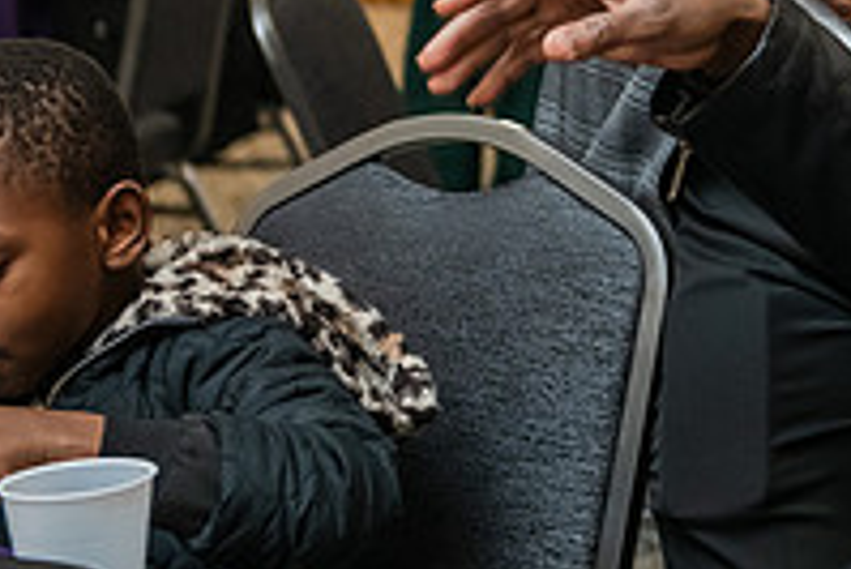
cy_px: -242
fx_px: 3856
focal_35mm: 163
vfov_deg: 8.3
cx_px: 984
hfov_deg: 12.3
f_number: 3.2
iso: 2000
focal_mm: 56
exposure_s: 1/200
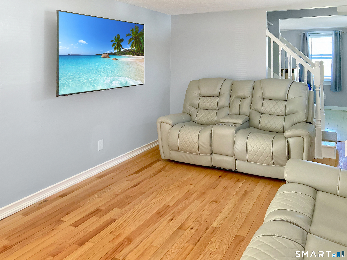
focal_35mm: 28
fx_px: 281
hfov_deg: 63.4
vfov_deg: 49.7
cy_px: 130
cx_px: 174
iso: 250
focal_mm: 3.99
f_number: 1.8
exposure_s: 1/60
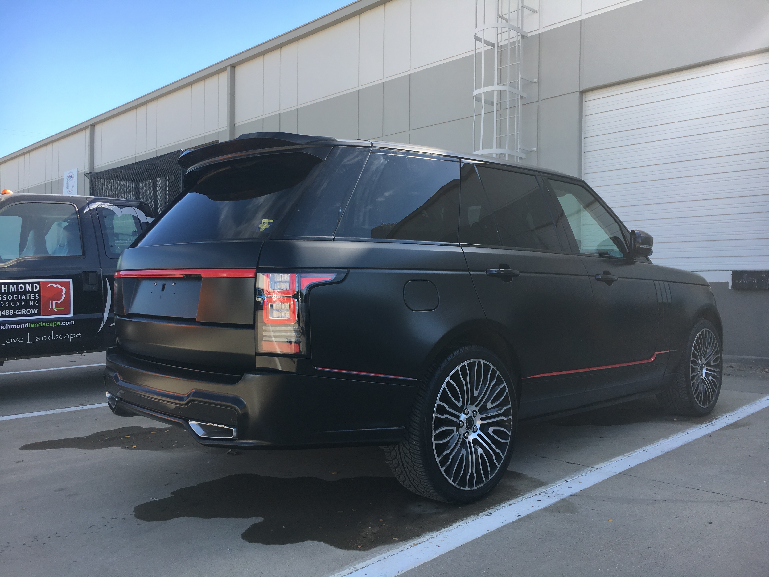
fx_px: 644
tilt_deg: +1.0
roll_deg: -0.8
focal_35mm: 29
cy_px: 288
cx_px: 384
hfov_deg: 61.7
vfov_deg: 48.2
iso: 25
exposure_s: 1/460
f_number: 2.2
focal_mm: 4.15
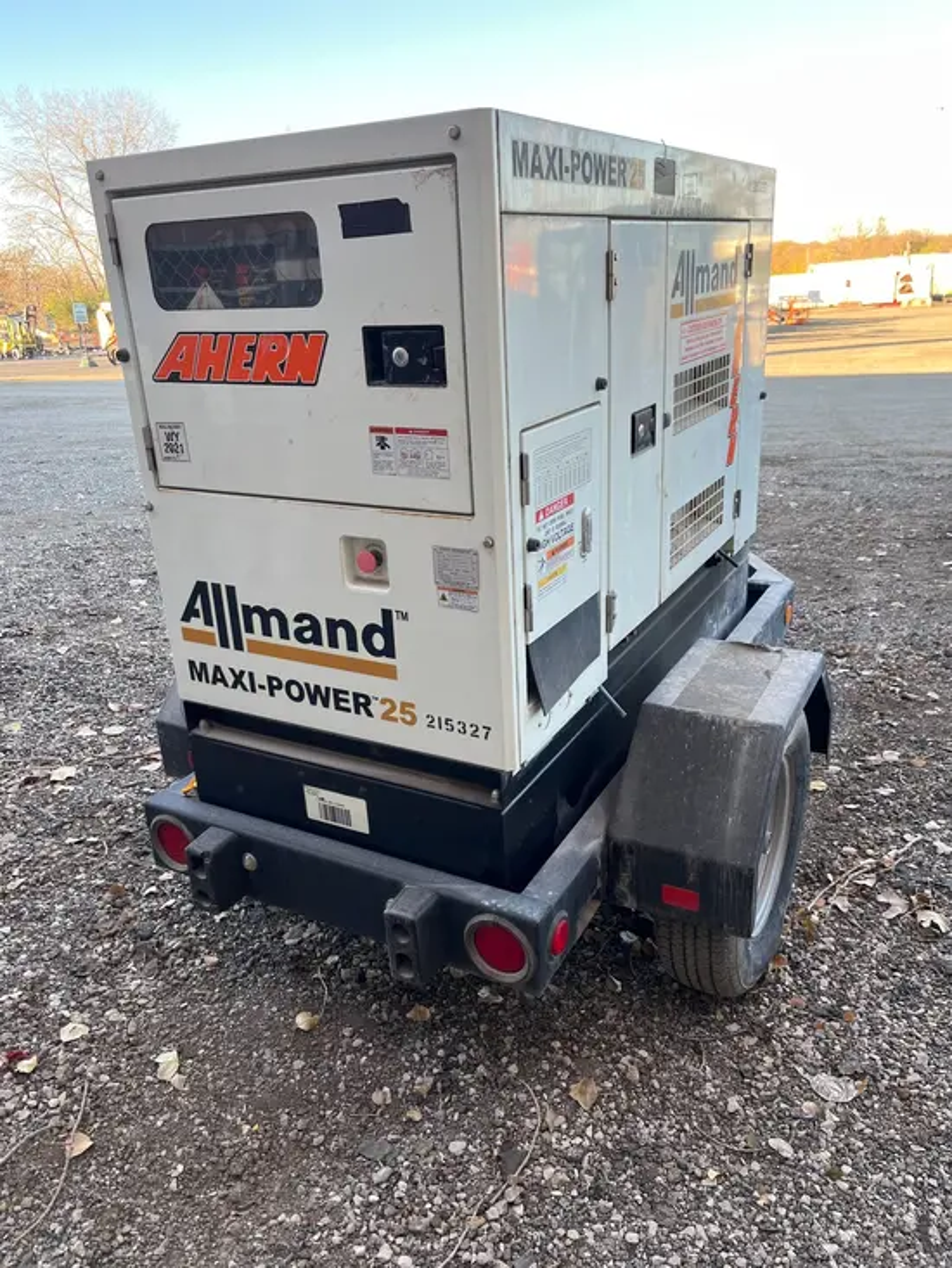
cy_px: 634
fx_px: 953
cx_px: 476
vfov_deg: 67.3
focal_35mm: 26
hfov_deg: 53.1
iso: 40
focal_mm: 5.1
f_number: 1.6
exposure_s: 1/154
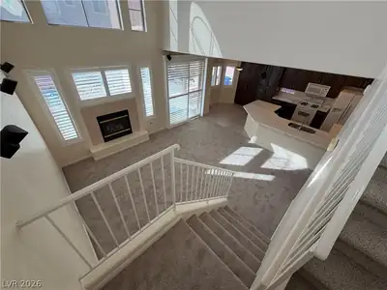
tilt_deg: -35.2
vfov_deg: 85.7
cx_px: 194
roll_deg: -2.2
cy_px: 145
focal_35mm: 14
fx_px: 157
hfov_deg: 102.1
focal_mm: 2.22
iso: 64
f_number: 2.2
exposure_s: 1/121
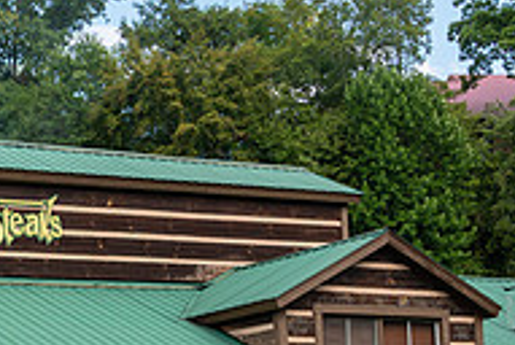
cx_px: -102
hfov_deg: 16.5
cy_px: 438
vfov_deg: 11.3
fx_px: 1705
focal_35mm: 119
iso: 100
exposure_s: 1/100
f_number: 7.1
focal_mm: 38
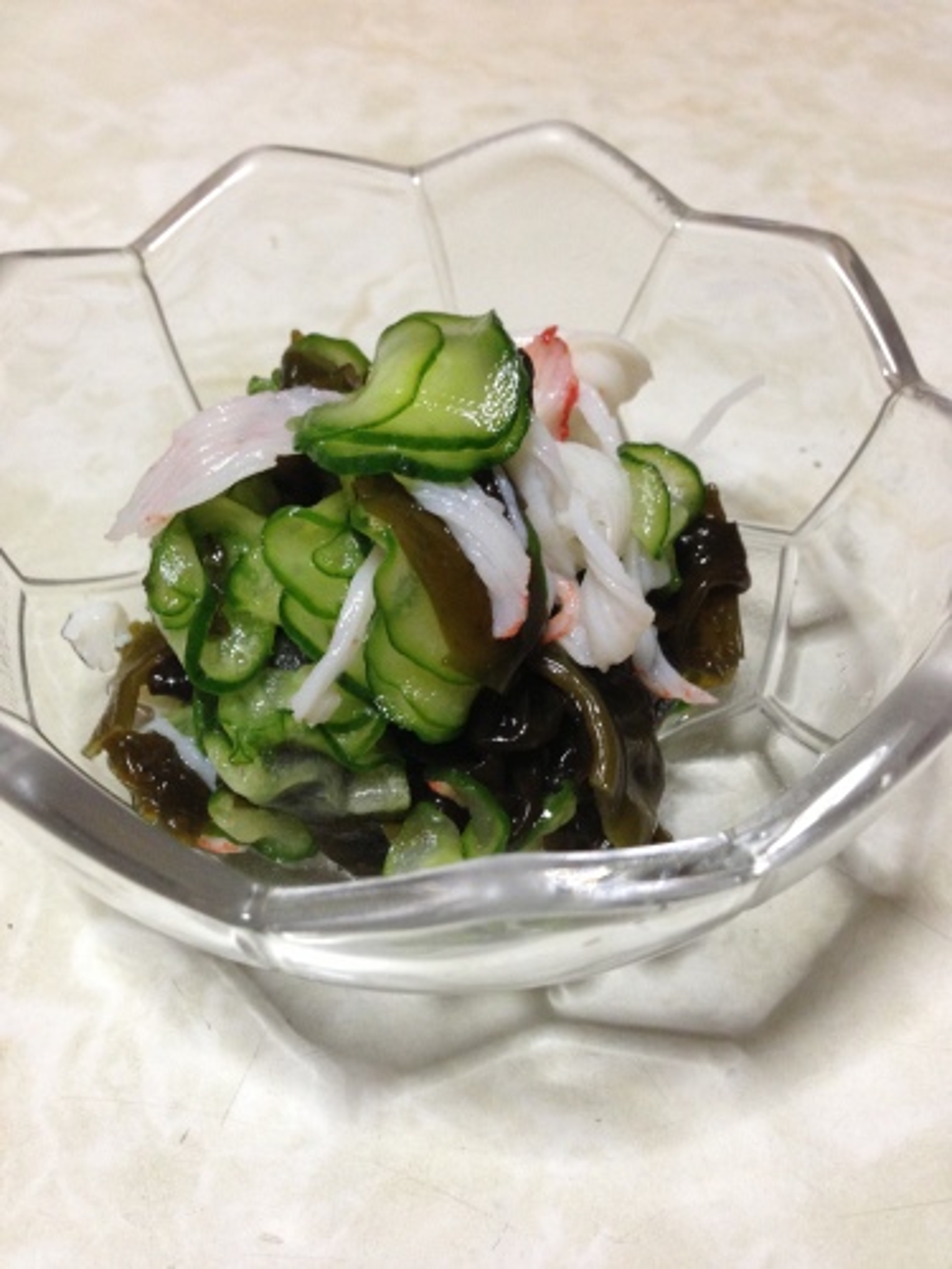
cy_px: 634
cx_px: 476
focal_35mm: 33
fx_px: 1210
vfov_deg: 55.4
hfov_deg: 42.9
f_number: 2.4
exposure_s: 1/20
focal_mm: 4.13
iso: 200
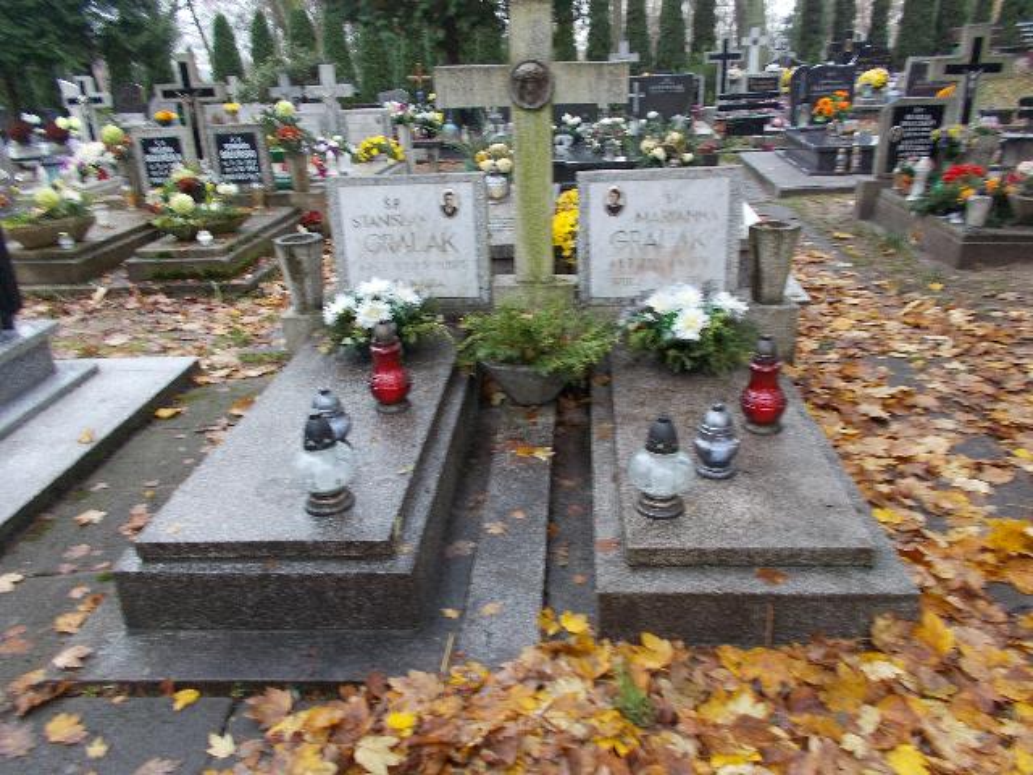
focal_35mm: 26
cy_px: 388
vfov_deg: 53.1
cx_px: 516
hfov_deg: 67.3
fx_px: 776
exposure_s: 1/25
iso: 125
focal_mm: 4.6
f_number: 3.2
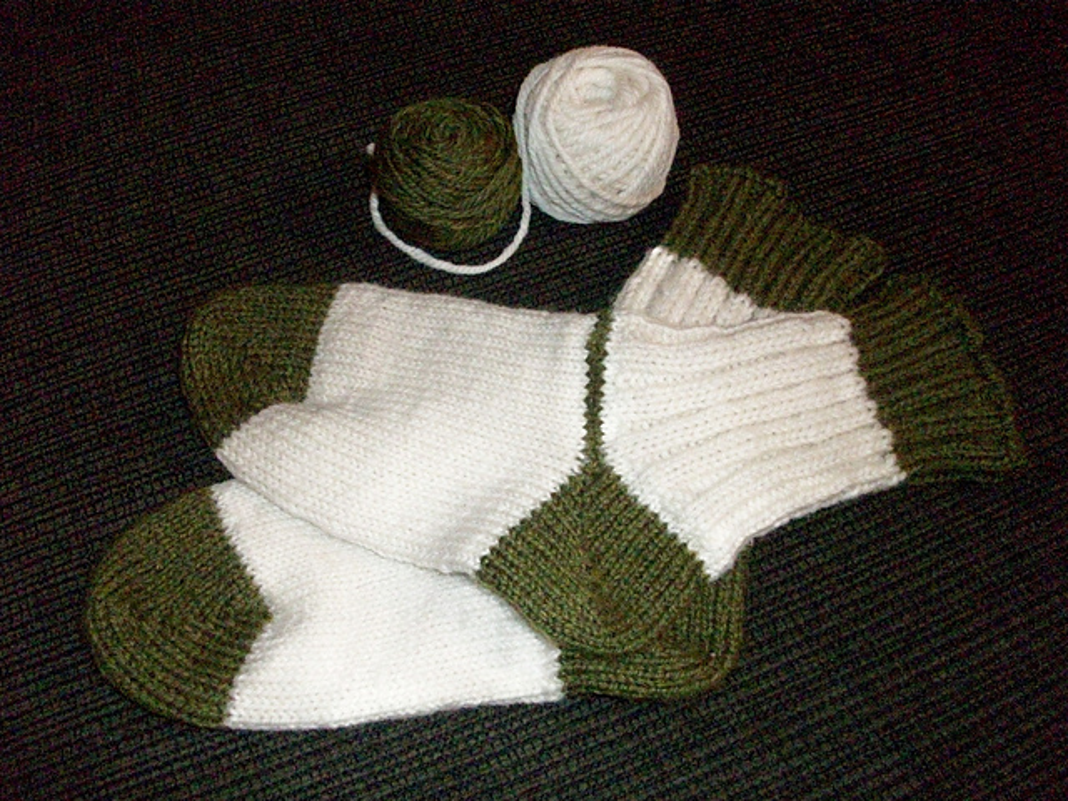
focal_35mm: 34
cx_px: 534
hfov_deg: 54.0
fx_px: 1049
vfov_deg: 41.8
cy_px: 400
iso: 800
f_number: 2.8
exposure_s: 1/128
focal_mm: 5.7
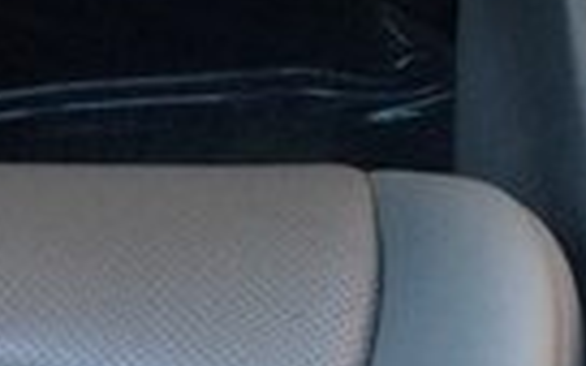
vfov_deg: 8.7
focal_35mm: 149
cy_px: -105
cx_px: 698
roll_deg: -0.5
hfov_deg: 13.7
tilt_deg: -29.2
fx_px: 2380
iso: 80
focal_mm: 4.15
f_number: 2.2
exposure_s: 1/33
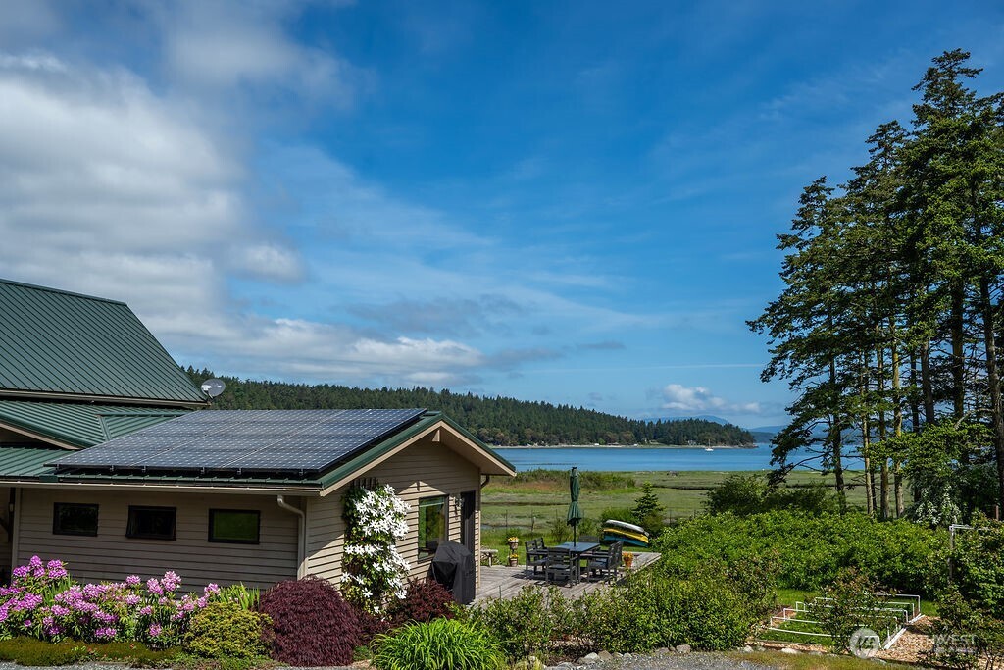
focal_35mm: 31
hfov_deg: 60.3
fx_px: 865
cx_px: 502
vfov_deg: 42.3
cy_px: 335
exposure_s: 1/2000
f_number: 5.6
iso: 100
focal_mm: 31
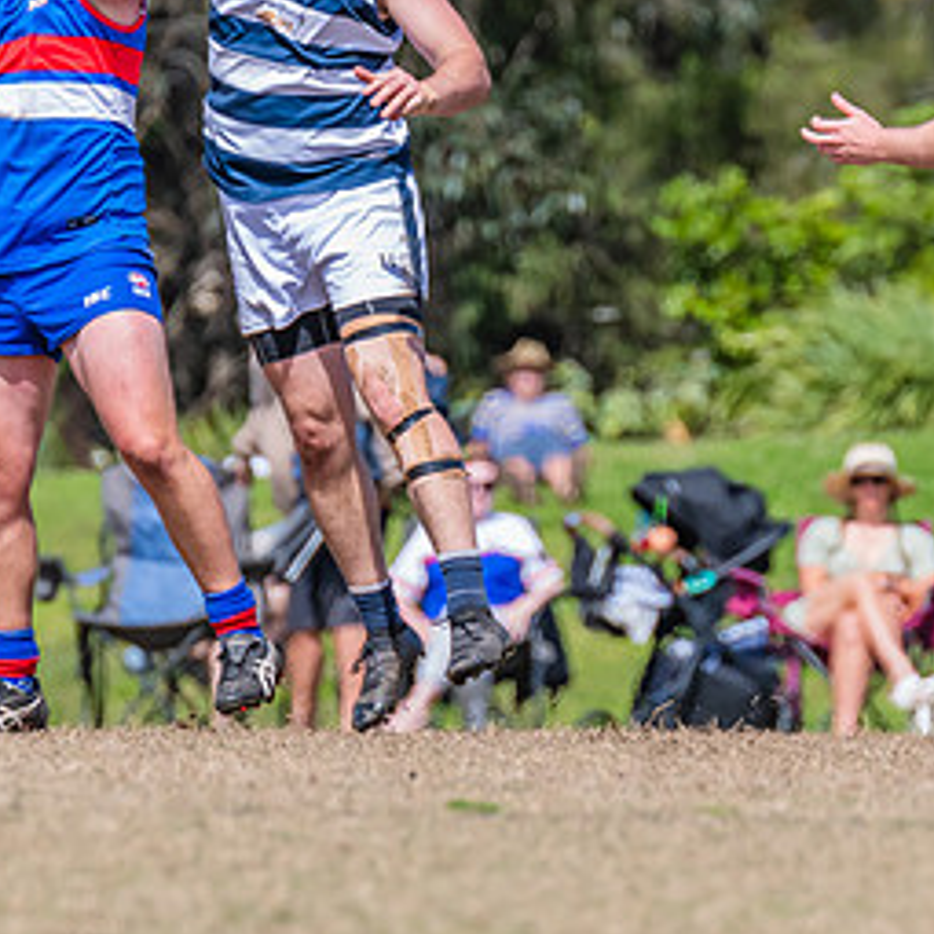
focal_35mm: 1030
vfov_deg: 1.7
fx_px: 31442
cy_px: 261
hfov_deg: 1.7
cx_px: 613
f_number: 8
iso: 800
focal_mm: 420
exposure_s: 1/2000
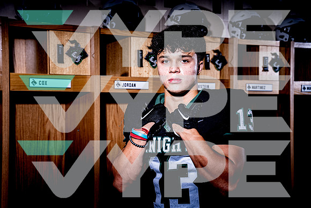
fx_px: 586
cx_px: 156
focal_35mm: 68
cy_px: 104
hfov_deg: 29.7
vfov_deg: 20.1
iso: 100
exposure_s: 1/250
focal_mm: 65
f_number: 5.6
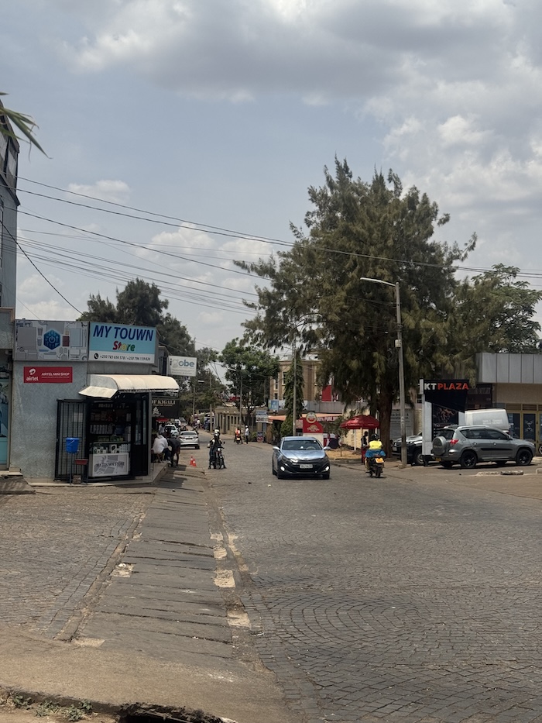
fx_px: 1002
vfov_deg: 39.7
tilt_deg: +2.7
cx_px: 271
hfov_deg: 30.3
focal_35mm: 48
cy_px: 362
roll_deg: -0.8
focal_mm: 6.76
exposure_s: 1/6410
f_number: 1.78
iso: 64
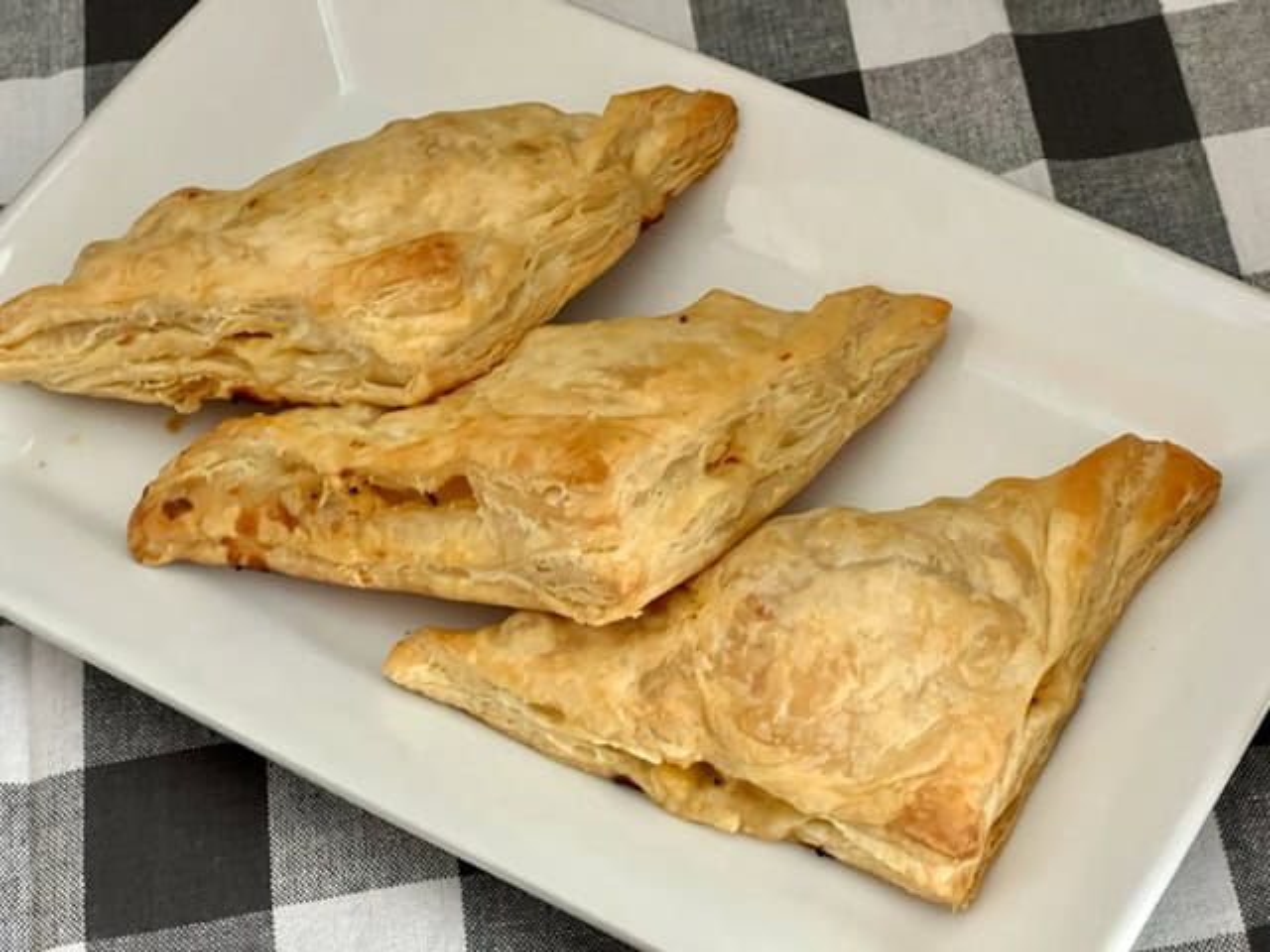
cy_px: 476
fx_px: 2825
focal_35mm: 77
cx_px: 635
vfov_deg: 19.1
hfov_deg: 25.3
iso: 1250
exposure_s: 1/60
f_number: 2.8
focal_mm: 9
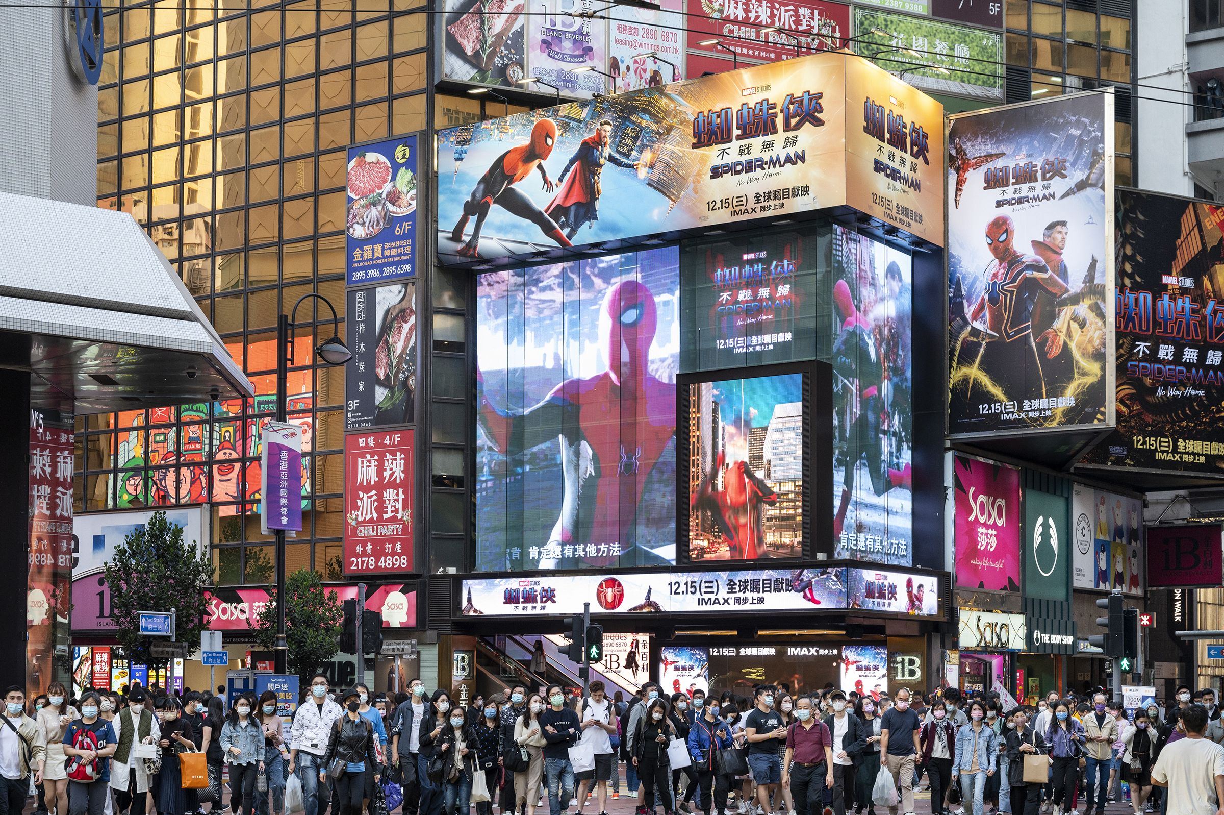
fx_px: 1801
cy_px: 408
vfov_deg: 25.5
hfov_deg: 37.5
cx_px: 612
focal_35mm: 53
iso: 1600
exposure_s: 1/320
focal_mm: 53
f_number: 6.3
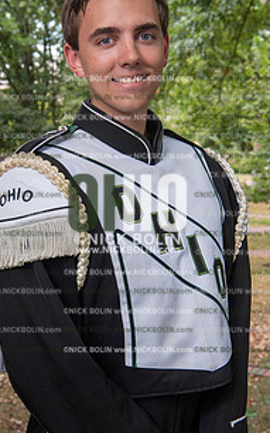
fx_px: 848
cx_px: 127
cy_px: 214
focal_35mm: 72
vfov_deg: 28.6
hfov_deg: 18.1
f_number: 8
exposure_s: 1/100
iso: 500
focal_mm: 48
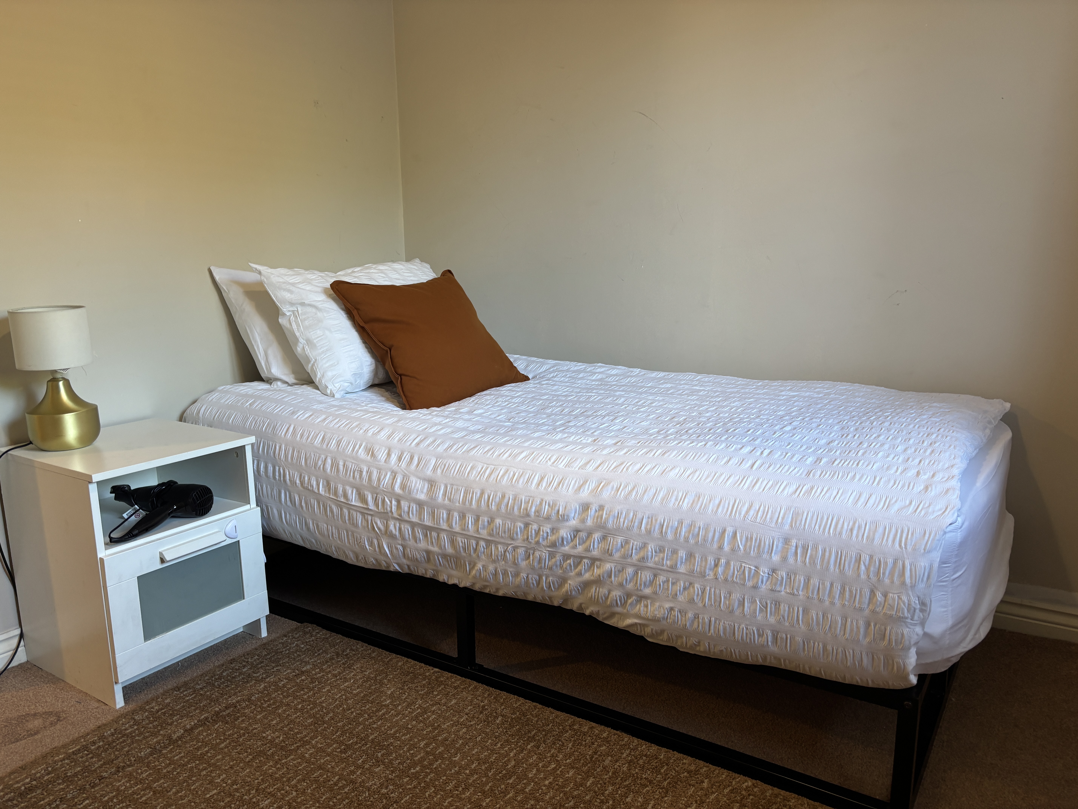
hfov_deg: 67.3
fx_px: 810
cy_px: 404
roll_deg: +0.3
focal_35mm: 26
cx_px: 539
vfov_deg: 53.1
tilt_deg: -12.9
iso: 100
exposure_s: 1/50
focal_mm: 5.96
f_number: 1.6
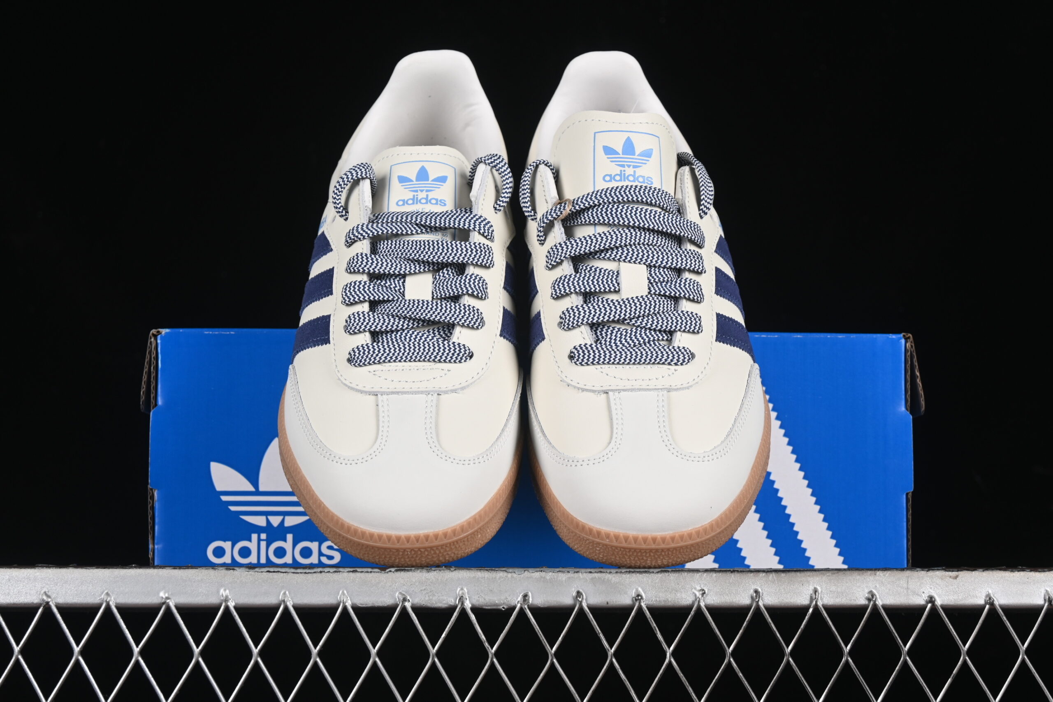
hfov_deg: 27.0
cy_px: 351
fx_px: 2194
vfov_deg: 18.2
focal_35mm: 75
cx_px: 526
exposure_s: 1/100
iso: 160
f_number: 8
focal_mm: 50
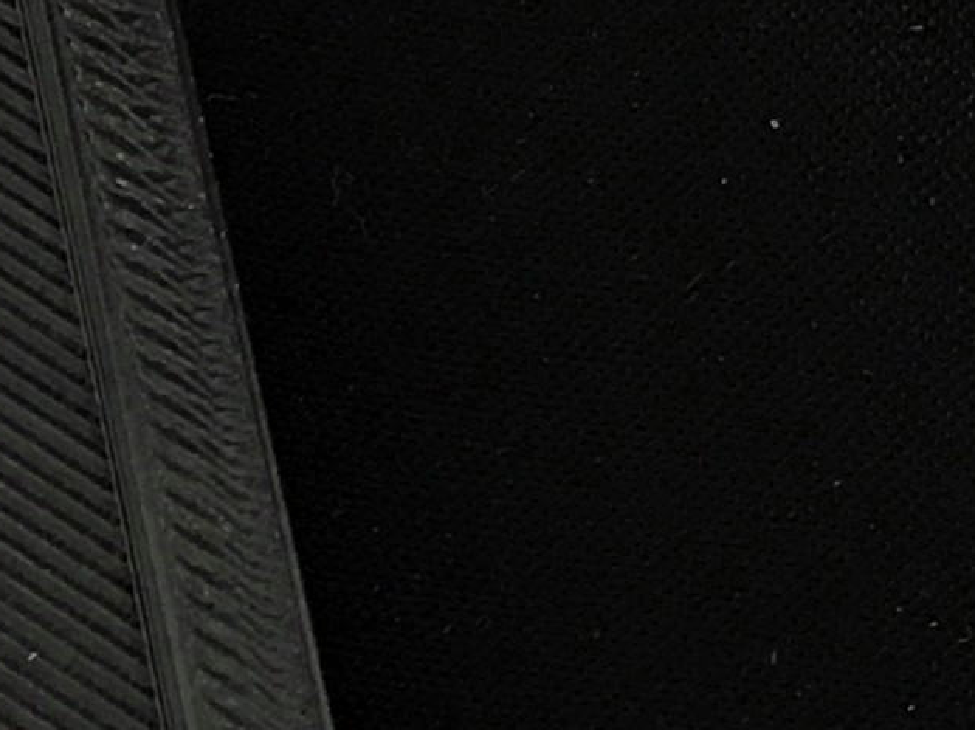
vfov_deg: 7.6
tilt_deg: -63.7
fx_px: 5236
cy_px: 1499
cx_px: -442
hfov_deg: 10.3
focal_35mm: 186
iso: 40
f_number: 2.2
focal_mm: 4.15
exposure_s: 1/15
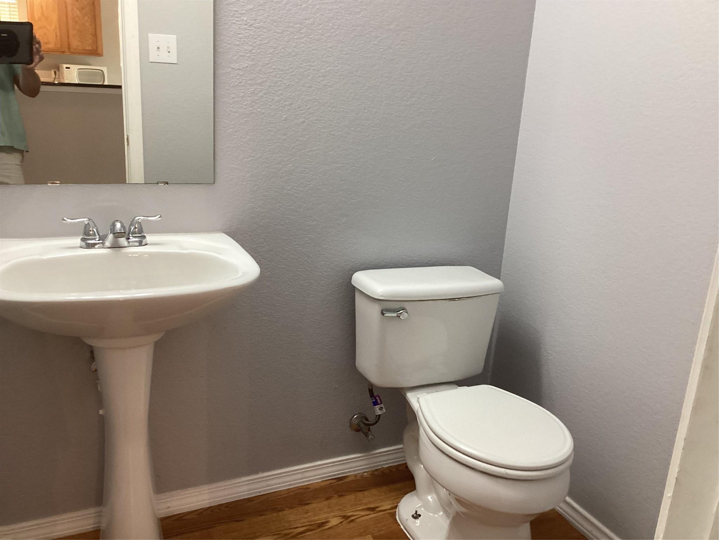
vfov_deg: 45.4
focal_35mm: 31
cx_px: 360
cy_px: 270
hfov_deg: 58.4
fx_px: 644
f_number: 2.4
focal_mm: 3.3
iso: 200
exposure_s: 1/60
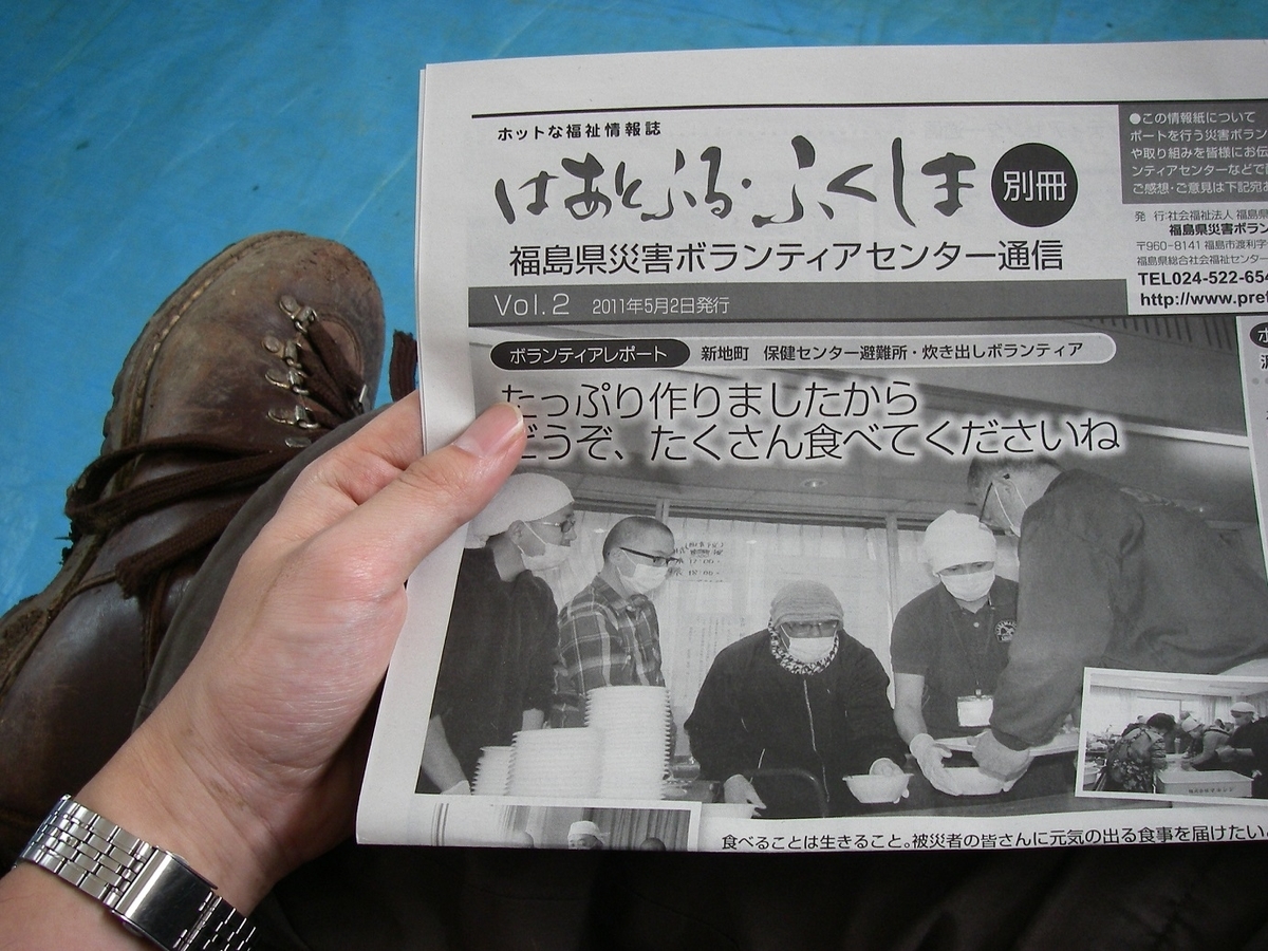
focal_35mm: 38
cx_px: 634
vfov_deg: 37.7
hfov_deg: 49.0
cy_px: 476
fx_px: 1392
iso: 160
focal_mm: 6.3
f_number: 3.3
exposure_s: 1/50
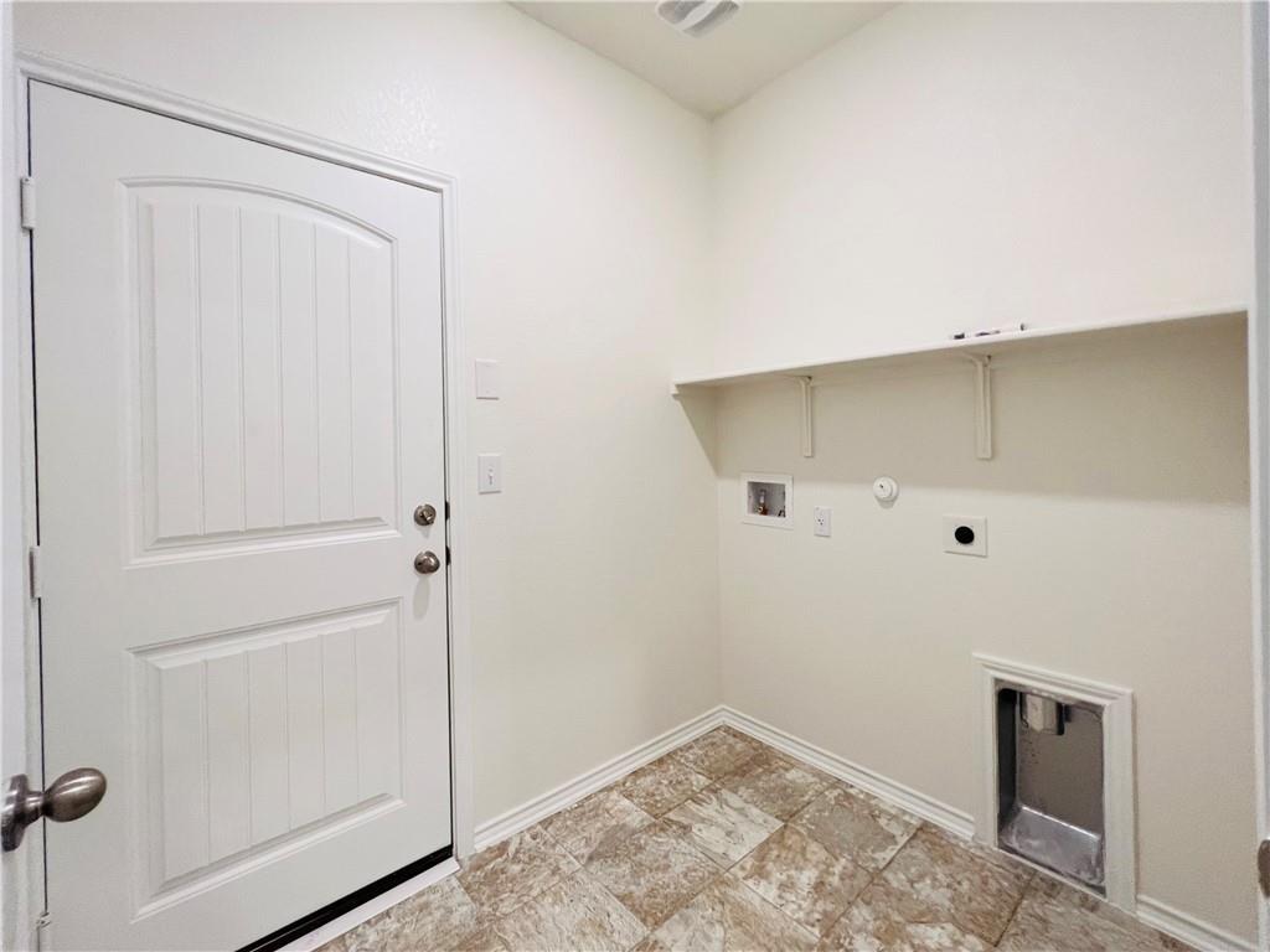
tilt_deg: -3.8
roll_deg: +0.8
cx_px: 635
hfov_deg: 106.2
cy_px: 476
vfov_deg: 89.9
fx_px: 477
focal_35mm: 13
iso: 200
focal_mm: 1.57
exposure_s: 1/120
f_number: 1.8
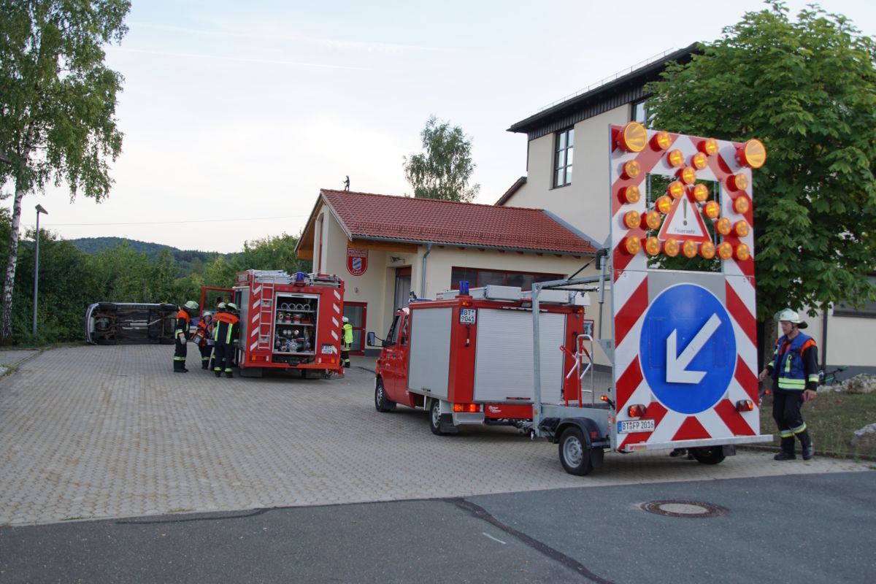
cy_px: 292
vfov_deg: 36.9
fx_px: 876
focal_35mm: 36
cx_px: 438
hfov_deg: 53.1
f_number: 5
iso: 100
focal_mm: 24
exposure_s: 1/100
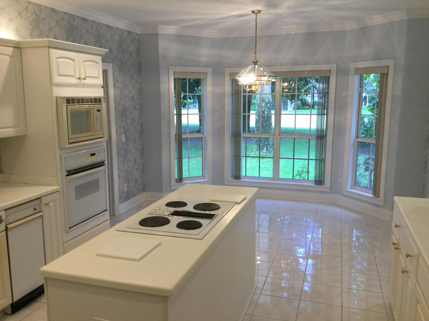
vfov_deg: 45.4
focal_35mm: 31
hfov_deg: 58.4
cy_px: 160
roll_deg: -0.4
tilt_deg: -8.9
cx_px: 214
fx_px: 384
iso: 32
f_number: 2.4
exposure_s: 1/30
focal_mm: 3.3
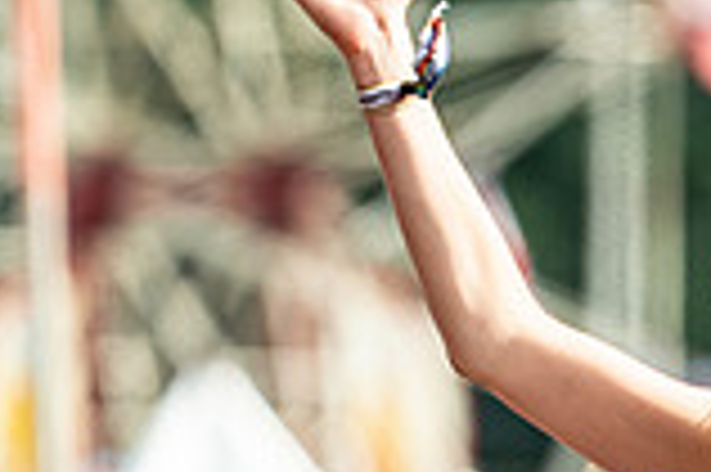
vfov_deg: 1.2
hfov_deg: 1.8
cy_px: 644
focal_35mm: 1148
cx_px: 858
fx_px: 22649
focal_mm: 200
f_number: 4
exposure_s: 1/500
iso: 100
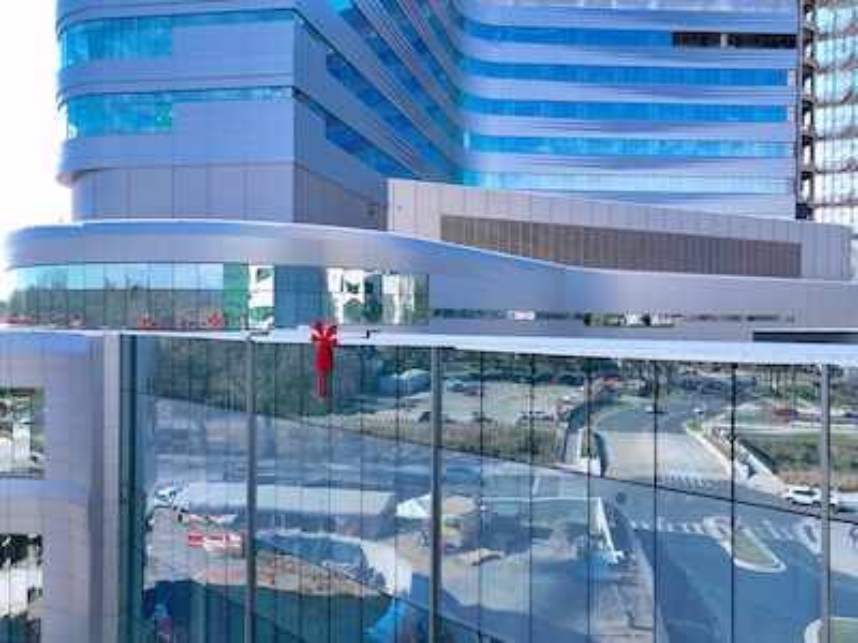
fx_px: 595
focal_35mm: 24
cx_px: 429
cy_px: 322
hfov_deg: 71.6
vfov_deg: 56.8
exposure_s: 1/640
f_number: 2.8
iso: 100
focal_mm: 12.29
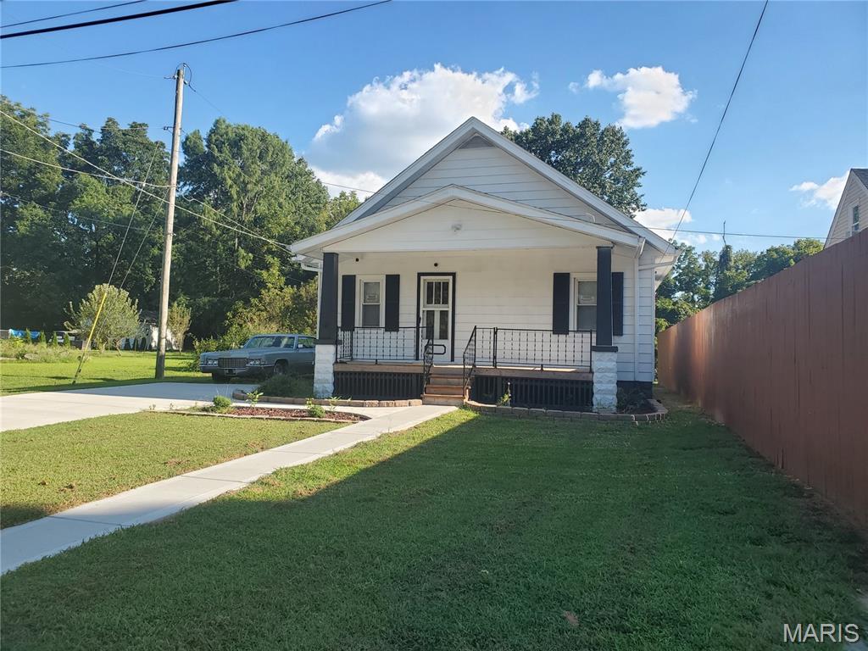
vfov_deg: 53.1
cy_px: 326
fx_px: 652
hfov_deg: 67.3
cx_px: 434
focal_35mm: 26
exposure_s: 1/720
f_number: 2.4
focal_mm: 4.3
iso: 50
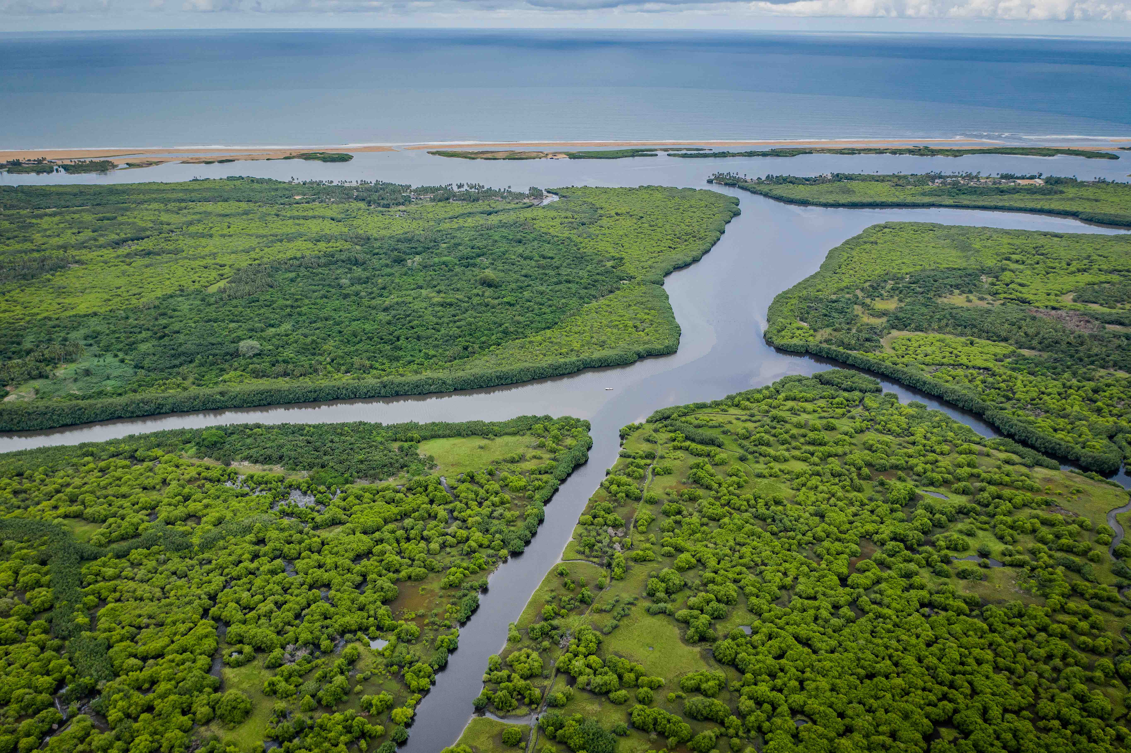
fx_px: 879
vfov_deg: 46.4
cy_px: 376
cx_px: 566
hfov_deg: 65.5
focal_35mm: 28
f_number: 3.5
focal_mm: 10.26
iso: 200
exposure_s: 1/50
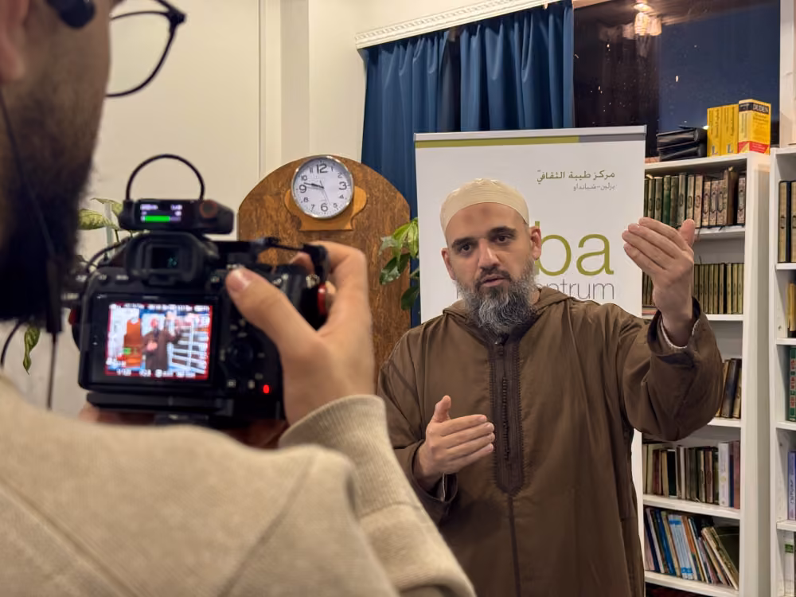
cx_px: 398
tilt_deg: -0.1
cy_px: 298
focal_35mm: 48
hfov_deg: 39.7
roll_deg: +0.7
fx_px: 1104
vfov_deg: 30.3
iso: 250
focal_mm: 6.76
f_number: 1.78
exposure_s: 1/49
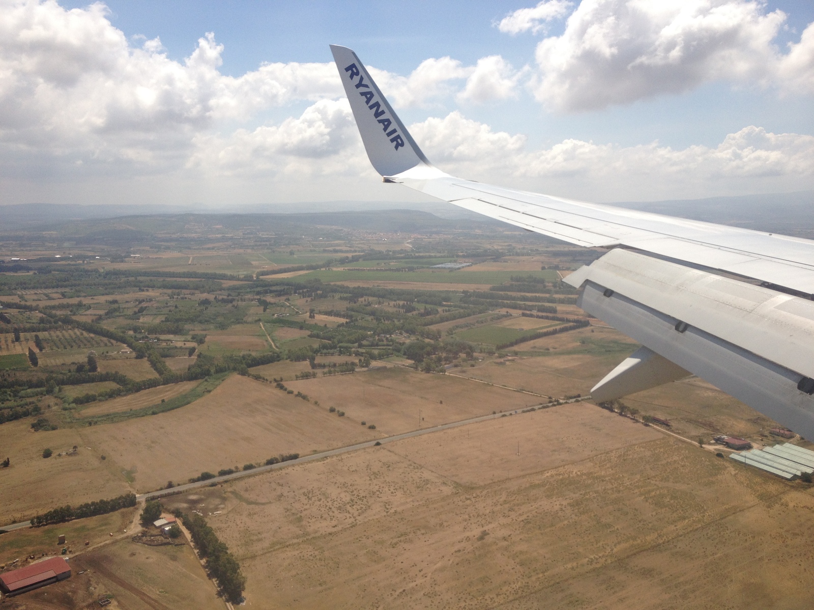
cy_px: 305
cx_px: 407
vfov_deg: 40.7
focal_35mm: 35
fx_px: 823
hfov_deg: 52.6
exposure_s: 1/1783
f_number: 2.4
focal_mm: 4.28
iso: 50
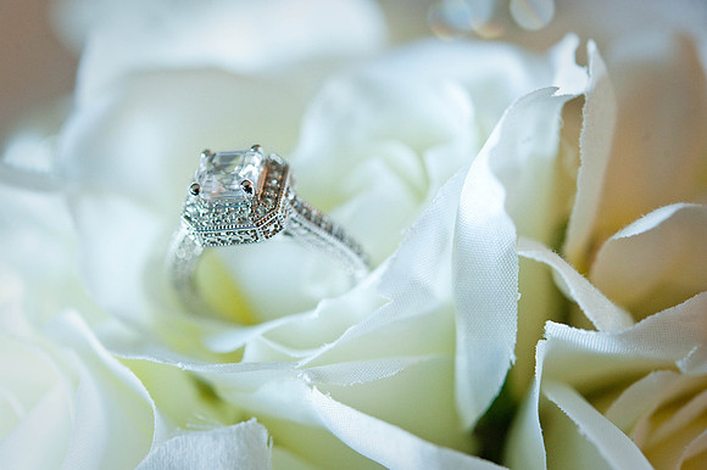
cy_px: 235
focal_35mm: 60
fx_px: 1178
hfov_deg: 33.4
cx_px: 354
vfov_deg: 22.6
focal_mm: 60
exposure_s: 1/125
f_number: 5.6
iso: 2000
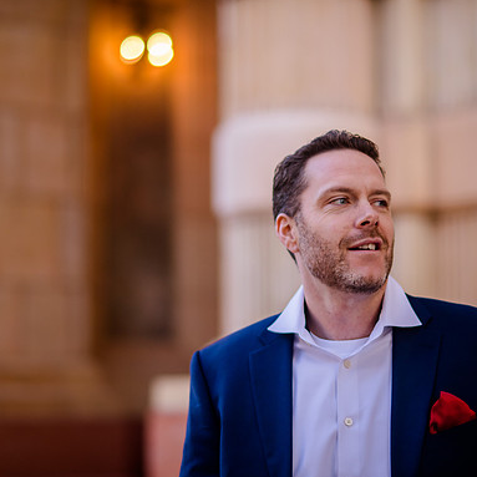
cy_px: 239
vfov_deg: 12.6
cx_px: 256
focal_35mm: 139
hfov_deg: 12.6
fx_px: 2167
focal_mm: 105
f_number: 2
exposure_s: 1/800
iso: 320
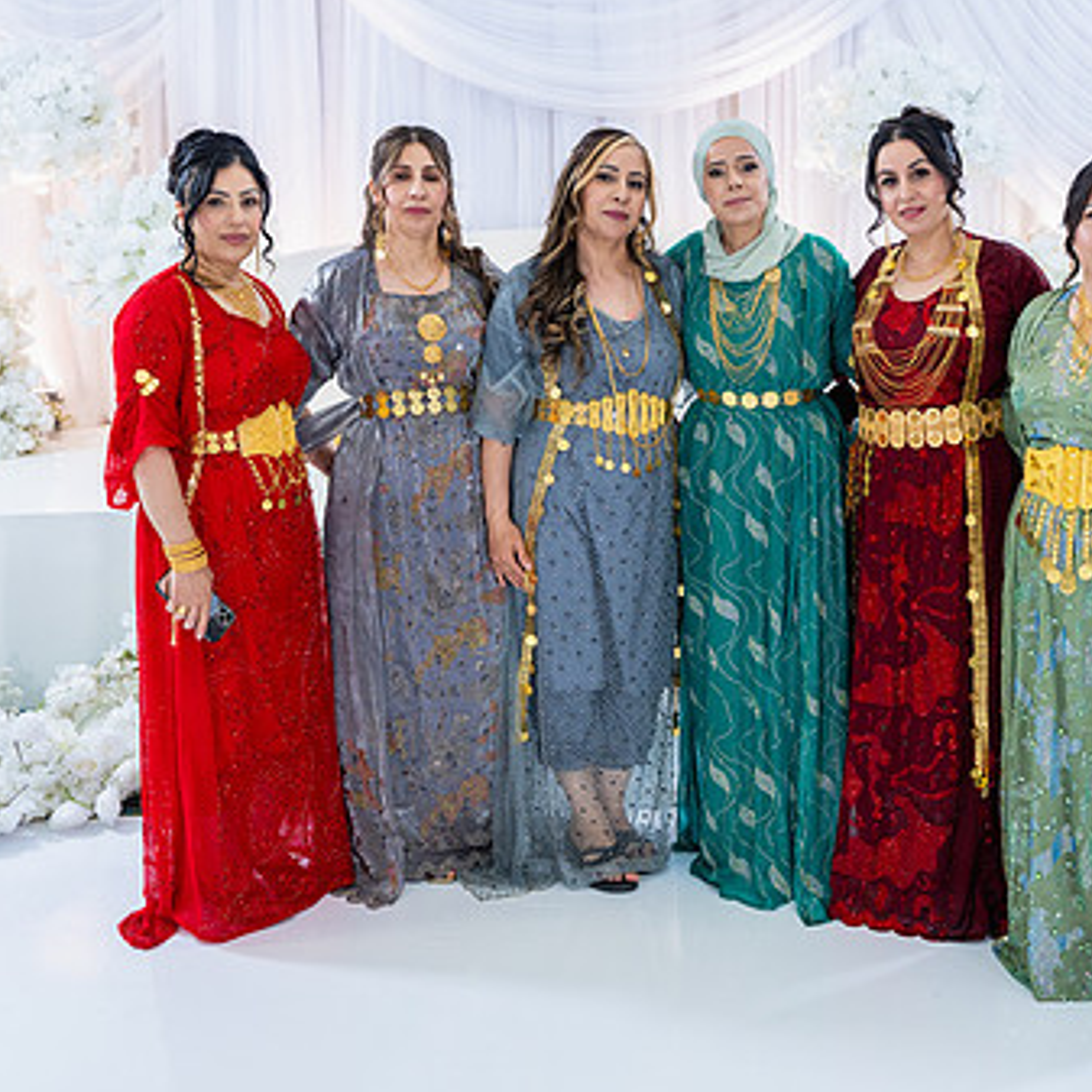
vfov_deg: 40.9
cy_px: 484
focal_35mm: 41
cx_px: 674
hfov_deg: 40.7
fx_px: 1463
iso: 640
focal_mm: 28
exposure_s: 1/160
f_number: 2.8
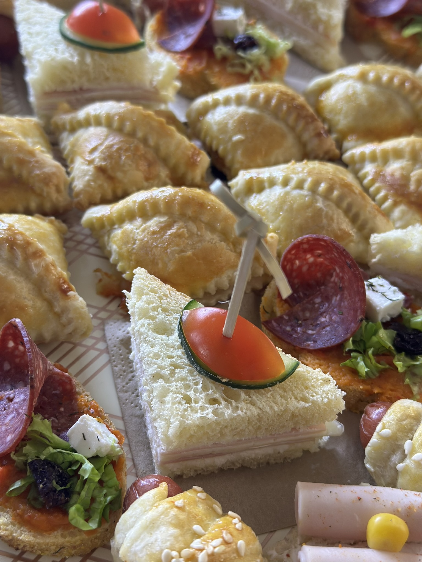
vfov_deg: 39.7
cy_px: 281
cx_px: 211
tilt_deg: -46.0
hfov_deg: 30.3
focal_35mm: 48
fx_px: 780
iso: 160
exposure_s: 1/50
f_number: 1.78
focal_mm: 6.86
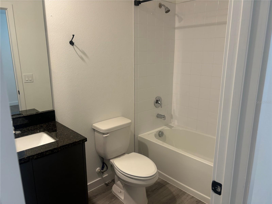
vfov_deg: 53.1
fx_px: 204
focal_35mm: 26
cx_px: 136
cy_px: 102
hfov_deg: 67.3
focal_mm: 5.96
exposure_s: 1/60
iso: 125
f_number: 1.6
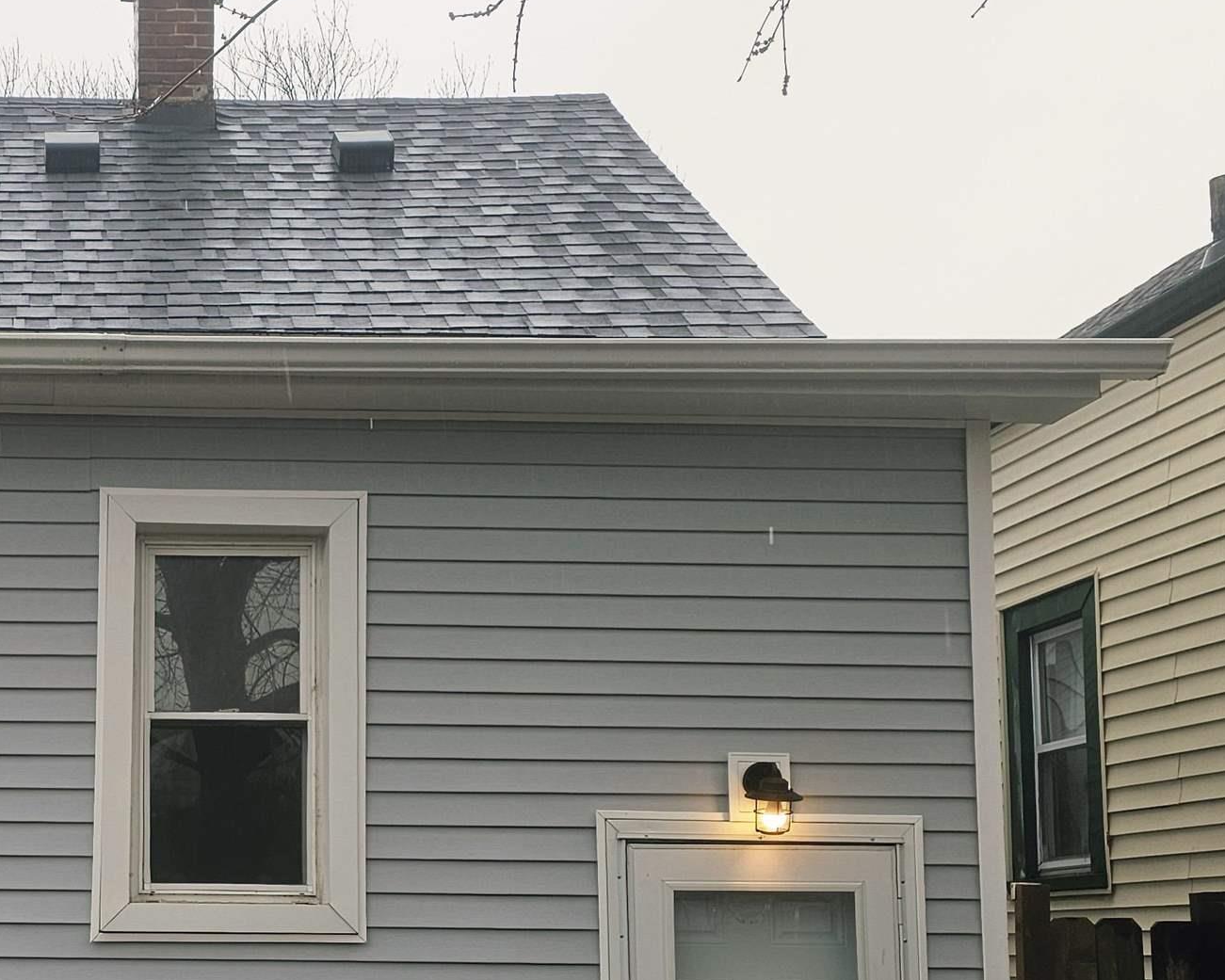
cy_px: 775
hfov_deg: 33.1
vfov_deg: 28.1
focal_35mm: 53
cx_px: 71
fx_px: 1922
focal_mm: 6.3
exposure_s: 1/207
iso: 25
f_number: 1.7
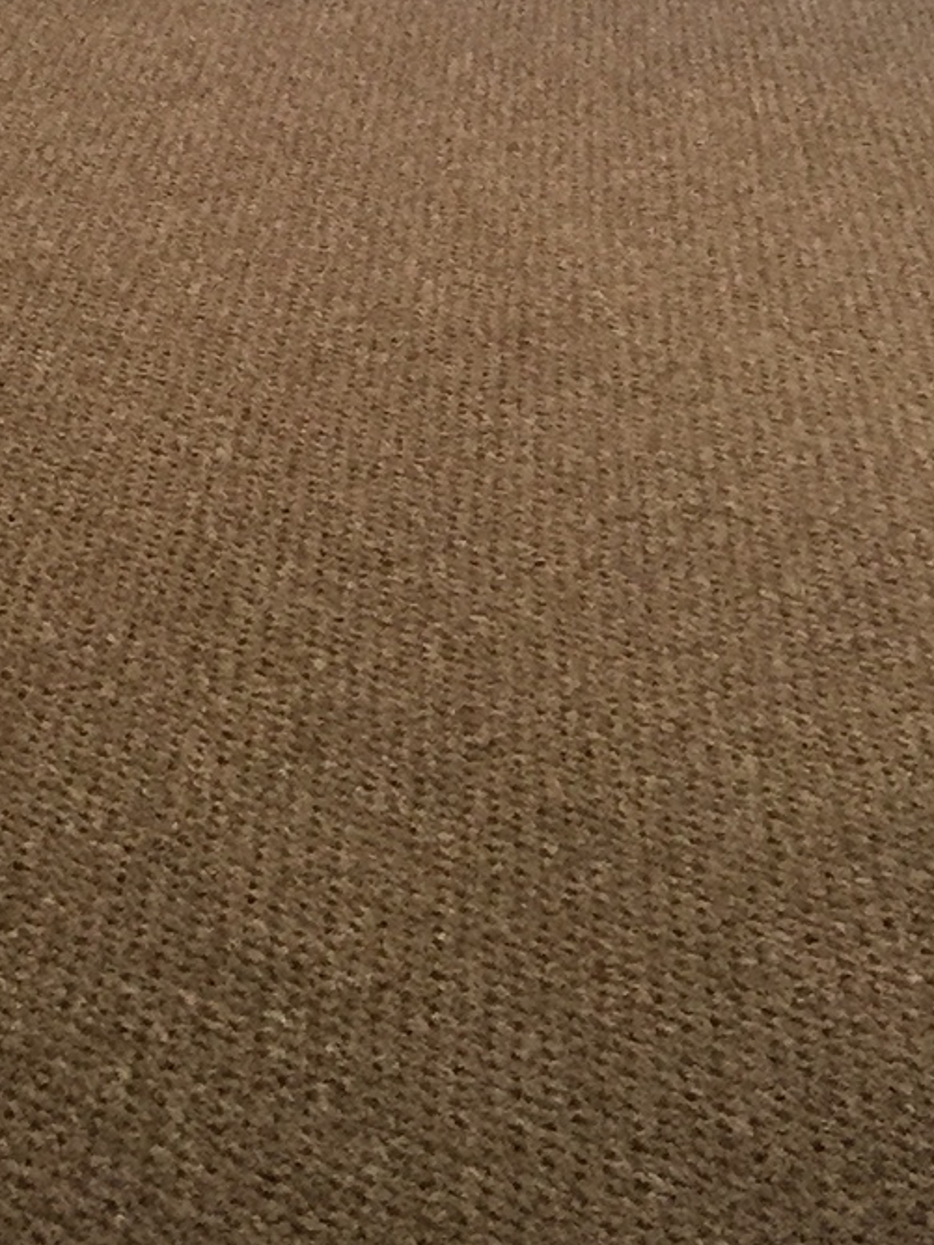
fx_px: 3598
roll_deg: -1.4
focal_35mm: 100
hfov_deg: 14.5
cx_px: -21
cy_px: -759
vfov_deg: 17.2
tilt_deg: -1.7
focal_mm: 4.15
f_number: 2.2
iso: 200
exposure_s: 1/30
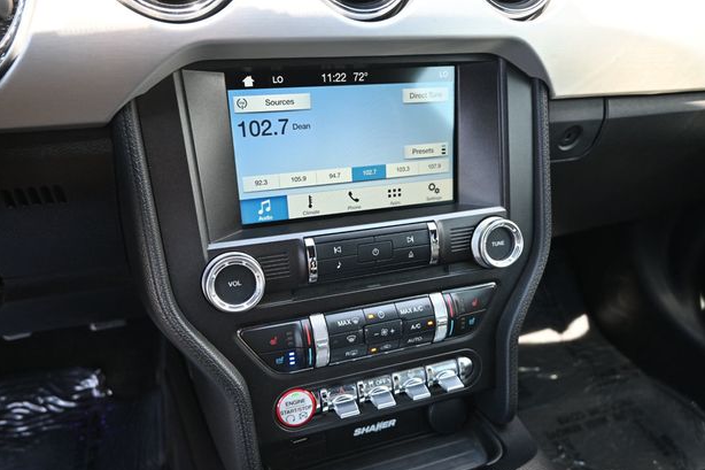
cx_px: 344
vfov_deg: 51.2
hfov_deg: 71.5
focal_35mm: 25
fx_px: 489
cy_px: 244
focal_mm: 16
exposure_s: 1/125
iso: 500
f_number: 3.5
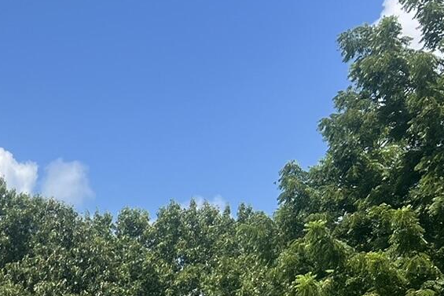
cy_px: 511
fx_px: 1209
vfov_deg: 12.8
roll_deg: +1.3
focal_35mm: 98
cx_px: -218
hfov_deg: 18.5
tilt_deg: +0.4
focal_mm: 5.7
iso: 50
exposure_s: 1/3257
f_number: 1.5
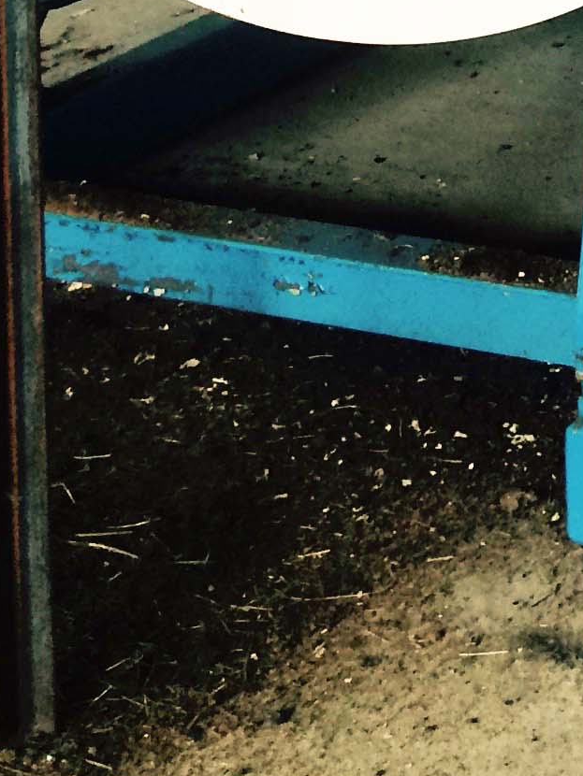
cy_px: -593
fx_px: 2559
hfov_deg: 11.8
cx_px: 1109
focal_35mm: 114
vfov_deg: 15.1
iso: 40
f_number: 2.2
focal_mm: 4.15
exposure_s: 1/40
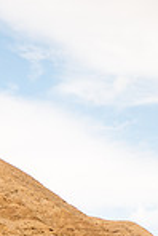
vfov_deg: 11.7
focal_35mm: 167
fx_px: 1097
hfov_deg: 8.2
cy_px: 357
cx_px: 59
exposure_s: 1/1600
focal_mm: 55
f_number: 2.8
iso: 200
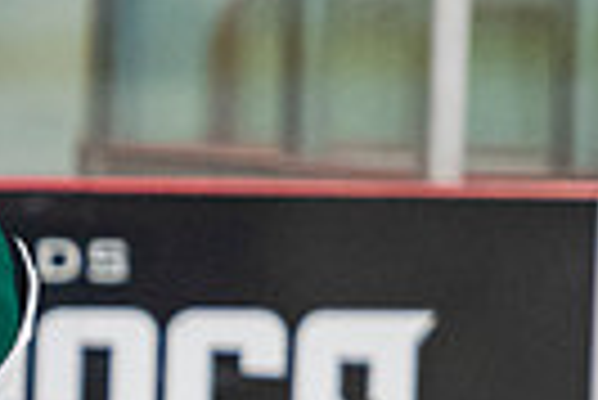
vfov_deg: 1.1
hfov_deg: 1.7
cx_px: -572
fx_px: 20154
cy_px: 685
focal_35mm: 1212
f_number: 3.2
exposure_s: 1/640
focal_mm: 170
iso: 2000
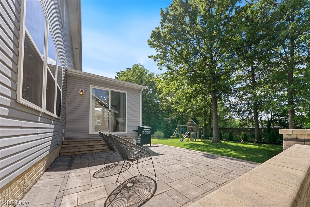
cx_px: 155
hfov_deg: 112.6
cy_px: 104
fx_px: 103
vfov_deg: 90.0
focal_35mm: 12
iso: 125
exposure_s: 1/60
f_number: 6.3
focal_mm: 12
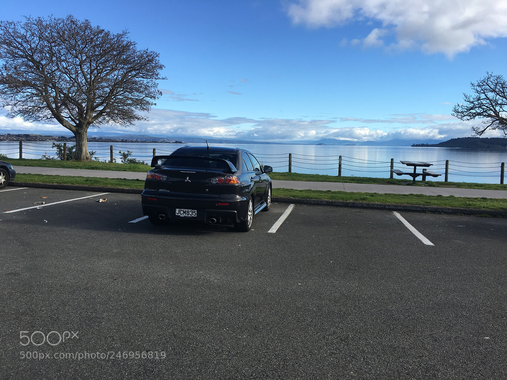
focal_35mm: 29
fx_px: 425
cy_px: 190
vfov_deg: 48.2
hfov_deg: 61.7
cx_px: 254
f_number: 2.2
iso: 25
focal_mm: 4.15
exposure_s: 1/1026
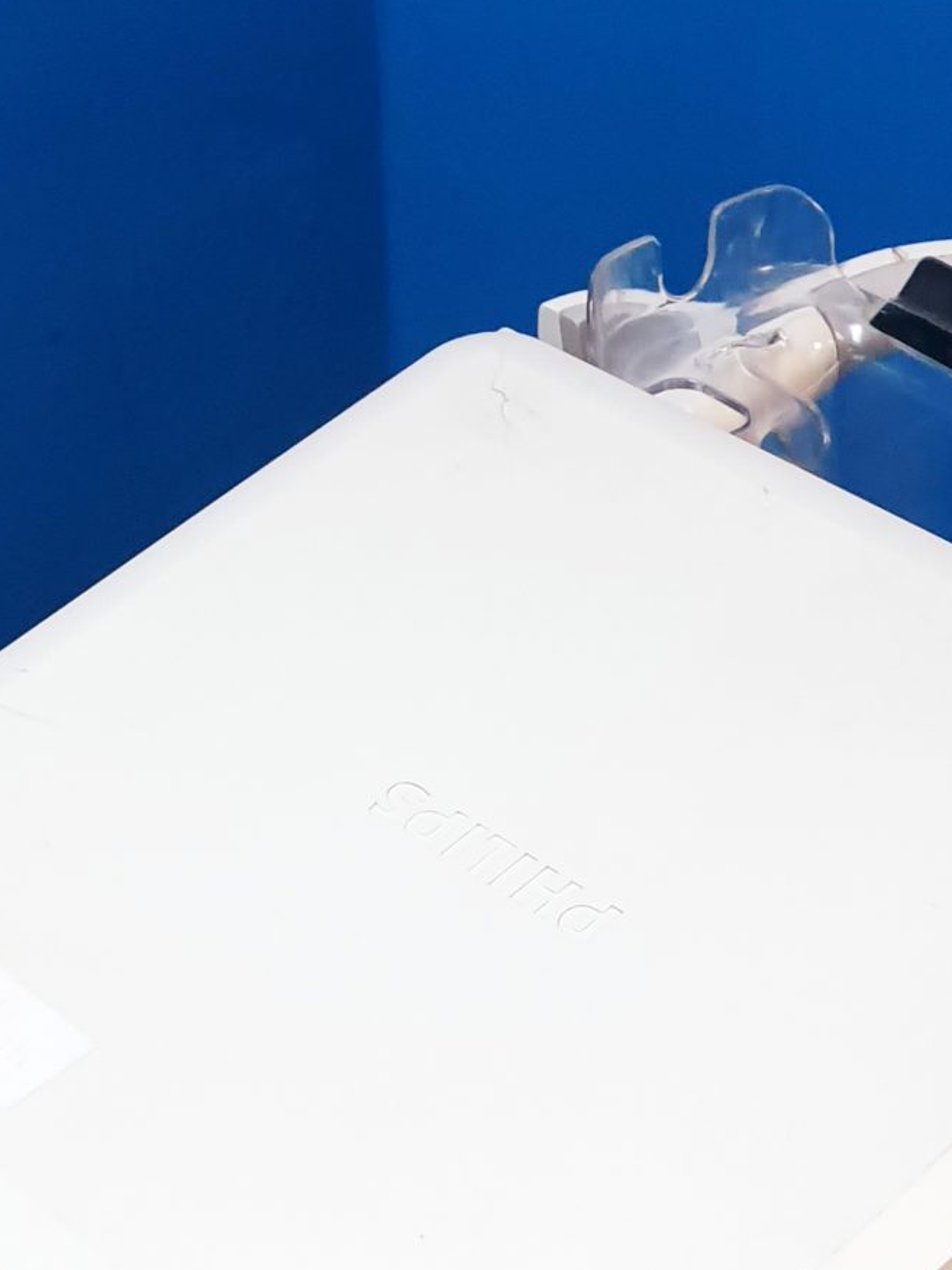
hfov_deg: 19.3
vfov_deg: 22.8
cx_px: 691
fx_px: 2787
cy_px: 1651
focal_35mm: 76
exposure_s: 1/50
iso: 160
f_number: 2.4
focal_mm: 4.3
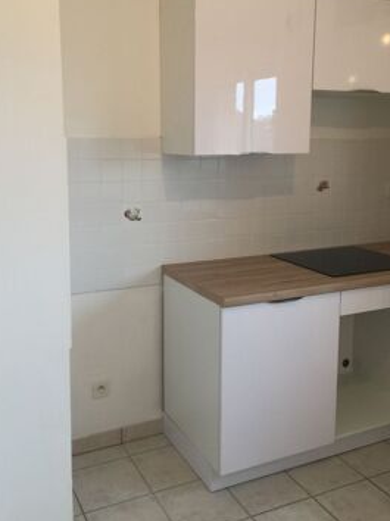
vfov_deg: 52.5
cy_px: 229
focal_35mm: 35
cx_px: 178
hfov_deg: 40.6
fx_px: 526
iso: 40
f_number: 2.2
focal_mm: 4.15
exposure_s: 1/17
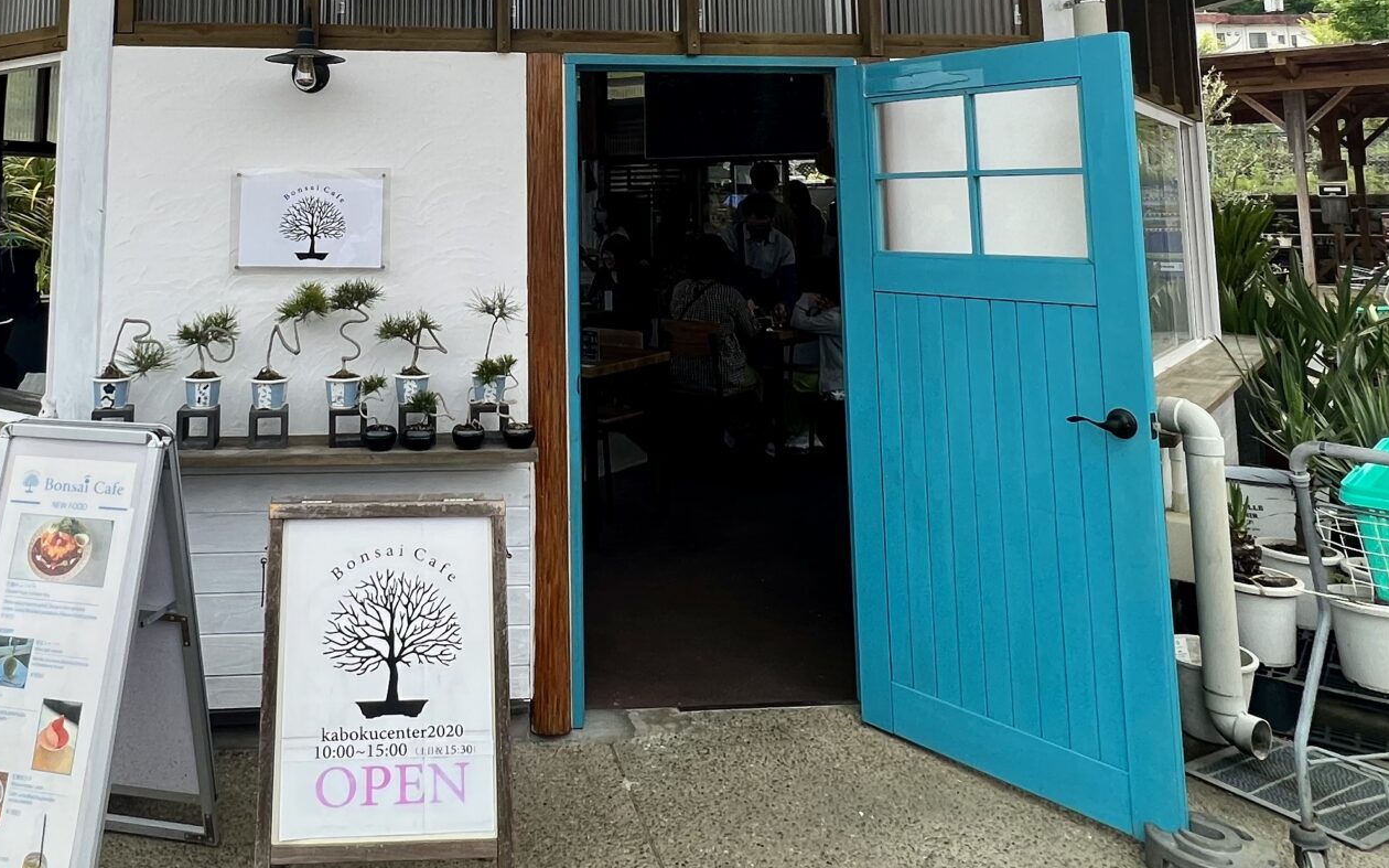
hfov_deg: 65.0
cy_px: 83
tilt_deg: +6.8
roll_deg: -0.6
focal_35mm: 28
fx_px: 1060
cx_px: 483
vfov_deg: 41.0
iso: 32
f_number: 1.8
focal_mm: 1.57
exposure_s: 1/605
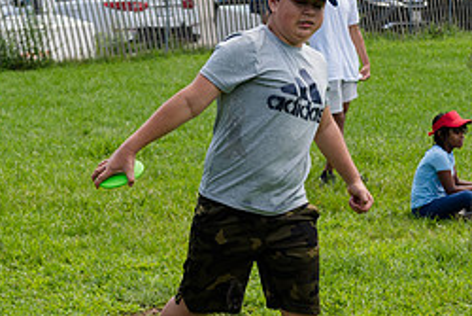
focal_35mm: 130
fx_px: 1705
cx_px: 234
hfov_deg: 15.8
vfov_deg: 10.6
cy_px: 126
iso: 200
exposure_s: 1/800
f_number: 3.5
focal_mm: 56
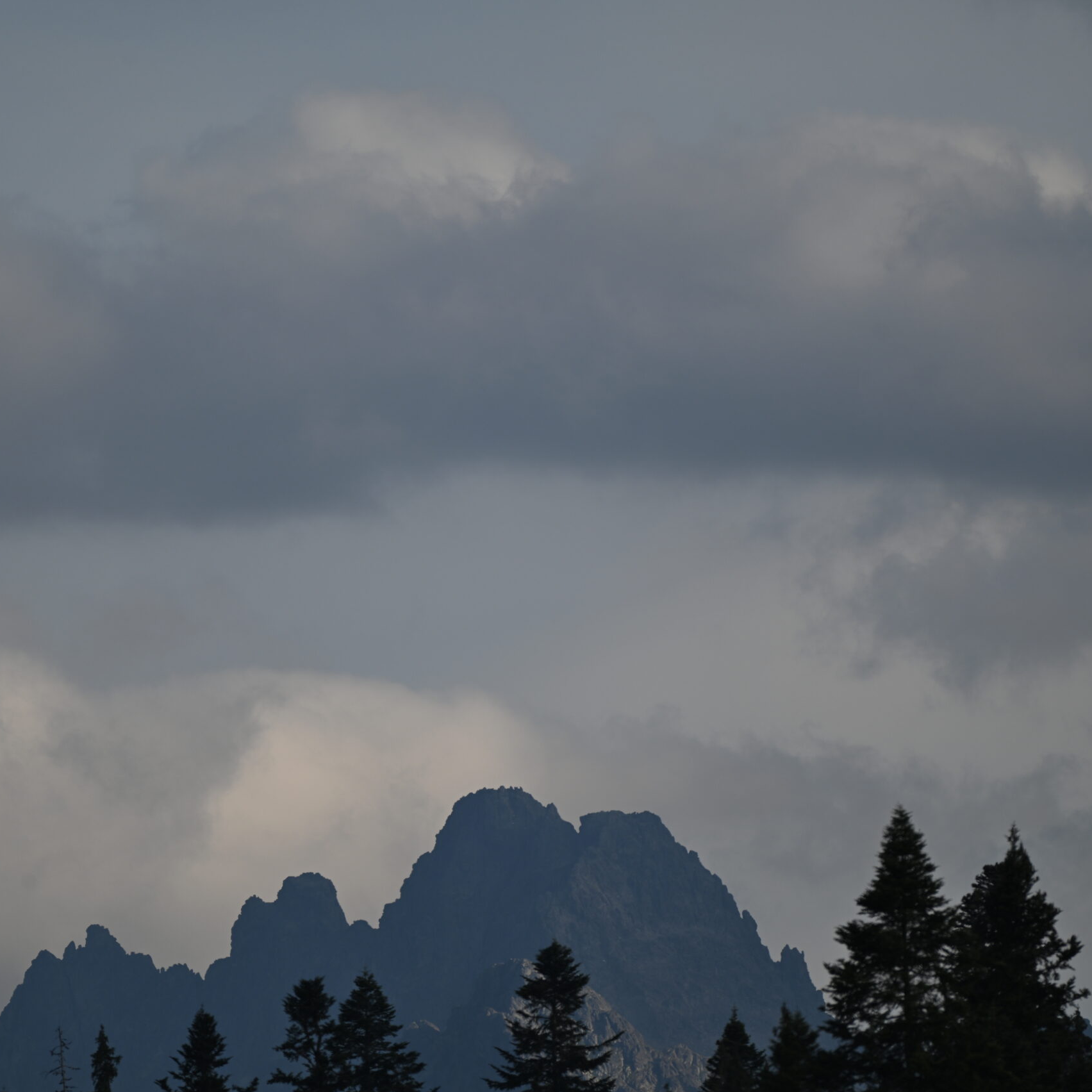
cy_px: 546
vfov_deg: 2.3
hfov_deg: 2.3
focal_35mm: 766
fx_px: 27339
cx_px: 493
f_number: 6.3
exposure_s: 1/640
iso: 100
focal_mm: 600
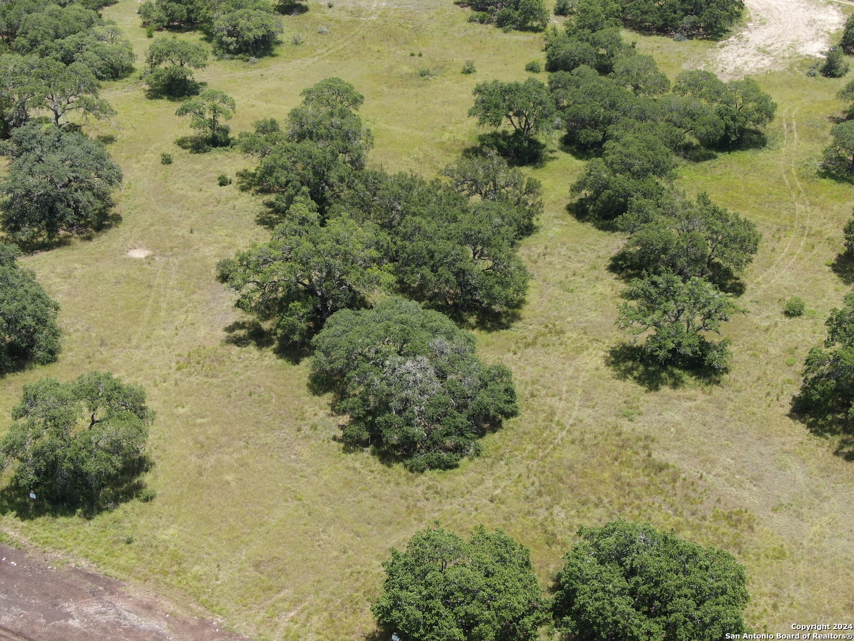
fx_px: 1184
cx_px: 427
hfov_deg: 39.7
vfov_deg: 30.3
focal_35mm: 48
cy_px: 320
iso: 110
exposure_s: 1/400
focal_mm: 8.6
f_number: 3.8
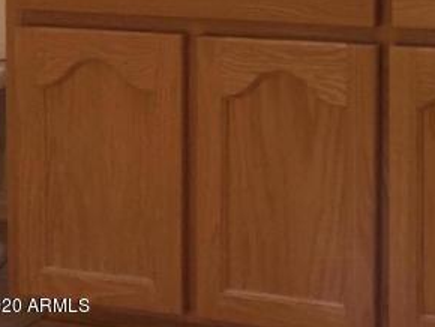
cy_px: -110
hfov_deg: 21.9
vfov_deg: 17.2
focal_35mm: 80
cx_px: 572
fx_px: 1006
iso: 160
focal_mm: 4.15
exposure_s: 1/30
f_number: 2.2
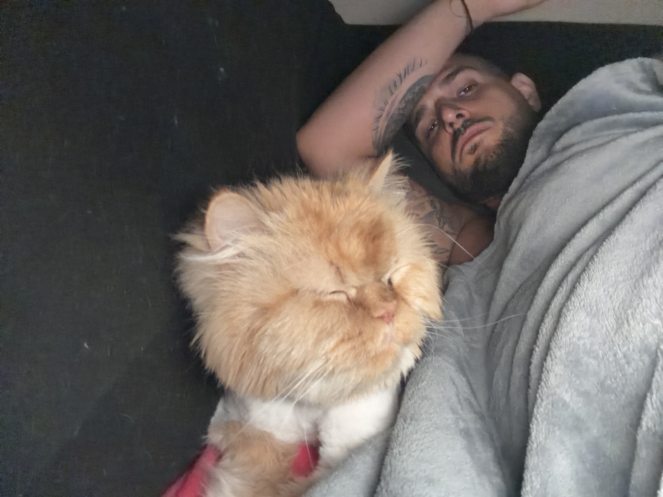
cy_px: 248
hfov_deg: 73.9
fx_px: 441
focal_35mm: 23
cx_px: 332
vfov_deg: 58.9
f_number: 1.9
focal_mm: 2.71
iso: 800
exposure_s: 1/25
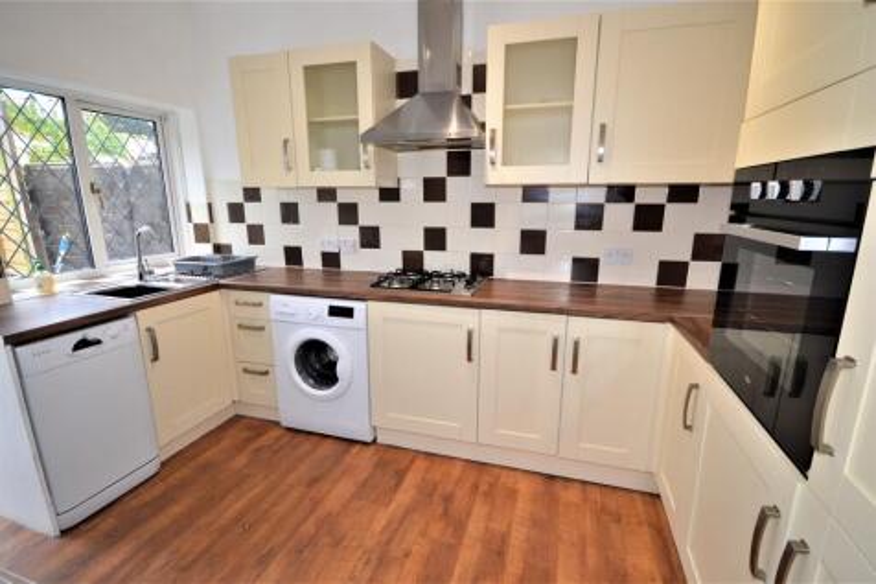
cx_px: 438
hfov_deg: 100.4
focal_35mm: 15
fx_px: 365
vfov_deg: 77.3
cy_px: 292
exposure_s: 1/60
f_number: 4
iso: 450
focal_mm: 10
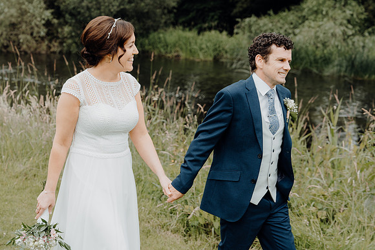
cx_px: 188
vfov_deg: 19.7
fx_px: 719
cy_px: 125
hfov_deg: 29.2
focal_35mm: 69
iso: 125
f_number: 5
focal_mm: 69
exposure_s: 1/200
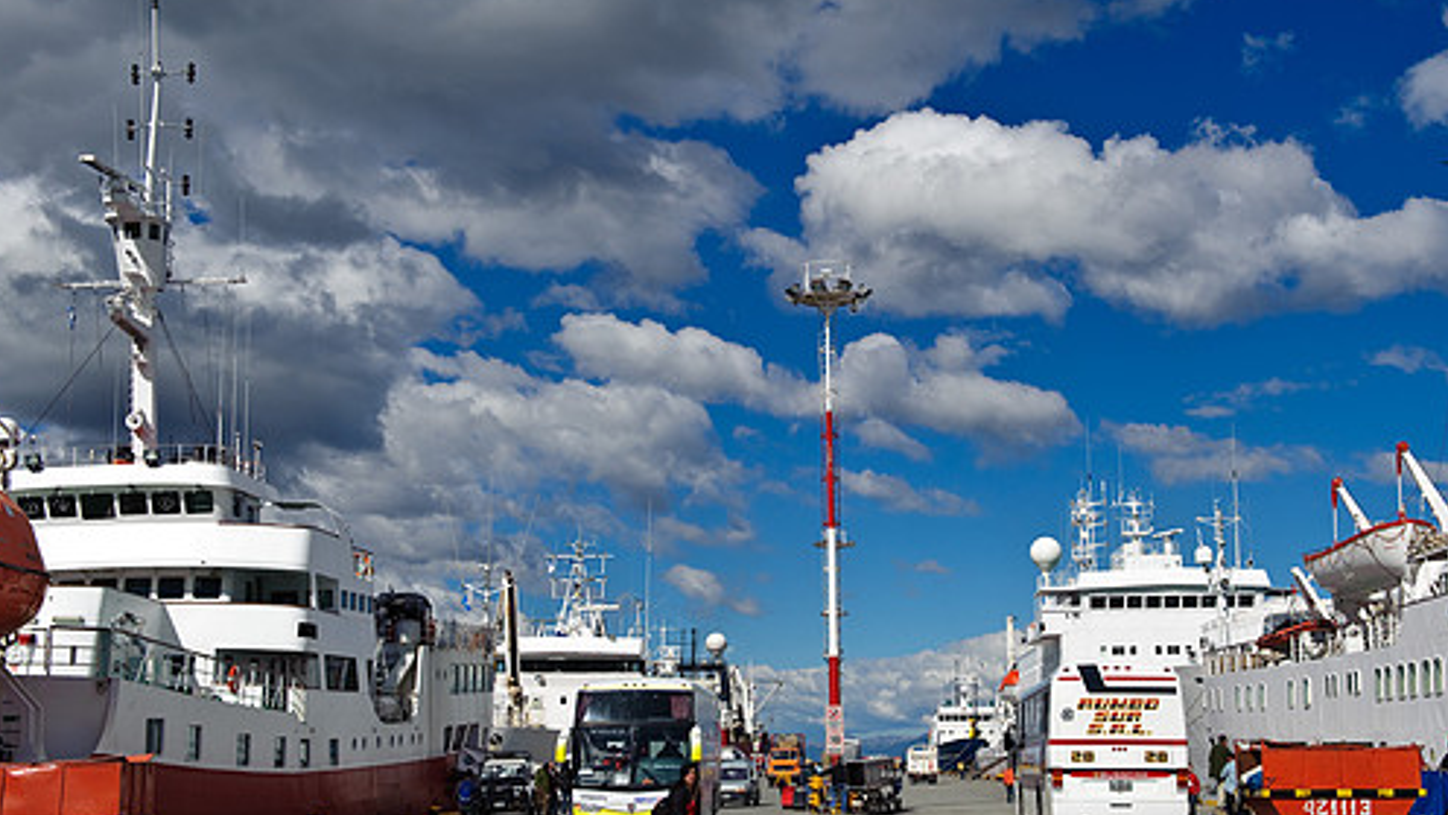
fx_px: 1881
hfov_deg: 42.0
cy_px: 473
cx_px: 803
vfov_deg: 24.4
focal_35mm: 49
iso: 200
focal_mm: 40
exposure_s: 1/640
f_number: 10
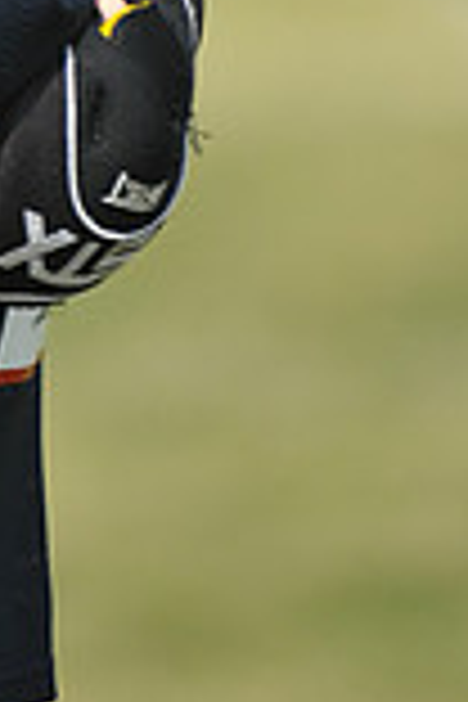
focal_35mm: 1491
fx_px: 29072
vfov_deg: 1.4
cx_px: -81
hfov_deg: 0.9
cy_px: -567
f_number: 4
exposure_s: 1/4000
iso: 640
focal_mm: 400
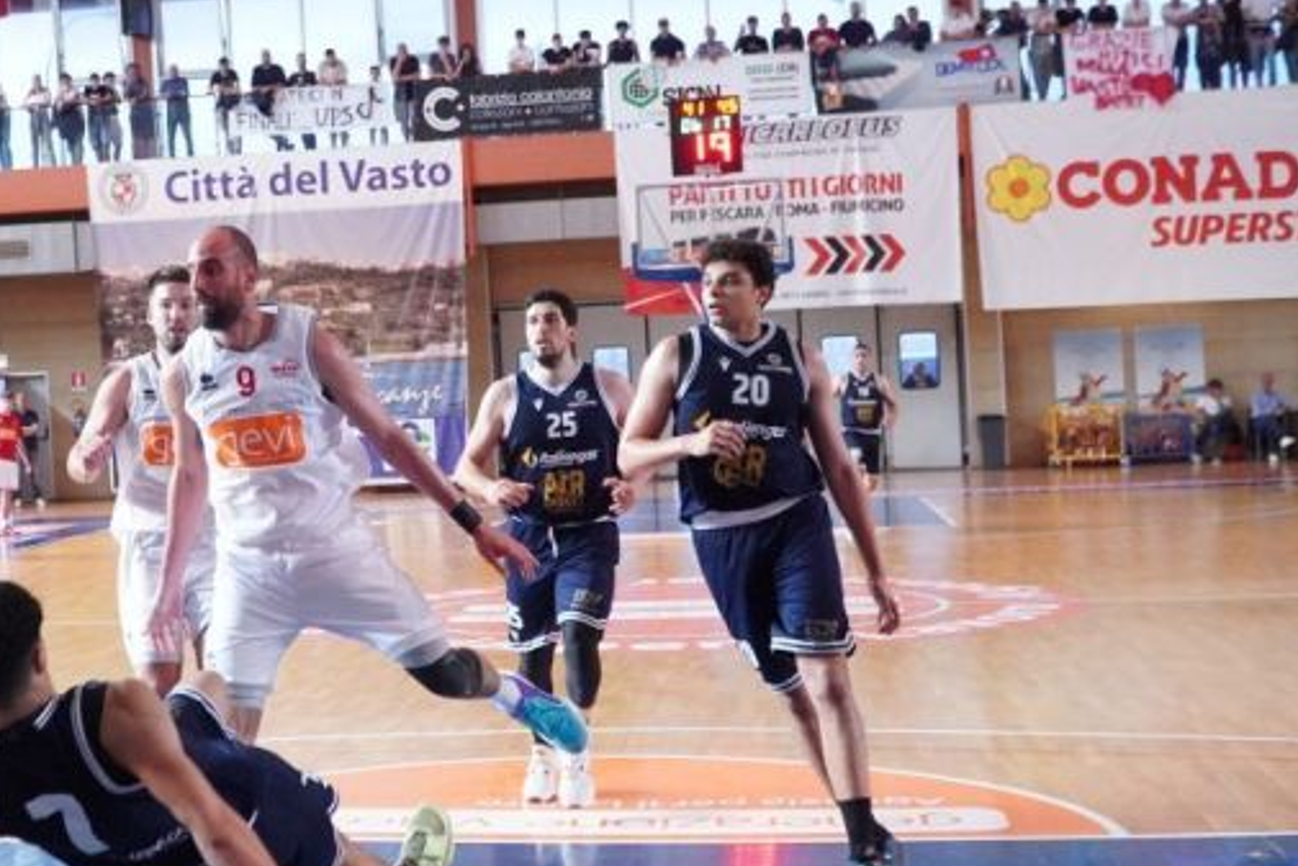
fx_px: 2056
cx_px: 278
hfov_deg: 34.1
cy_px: 432
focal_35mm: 57
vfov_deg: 23.8
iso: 5000
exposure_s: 1/500
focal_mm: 24
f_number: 4
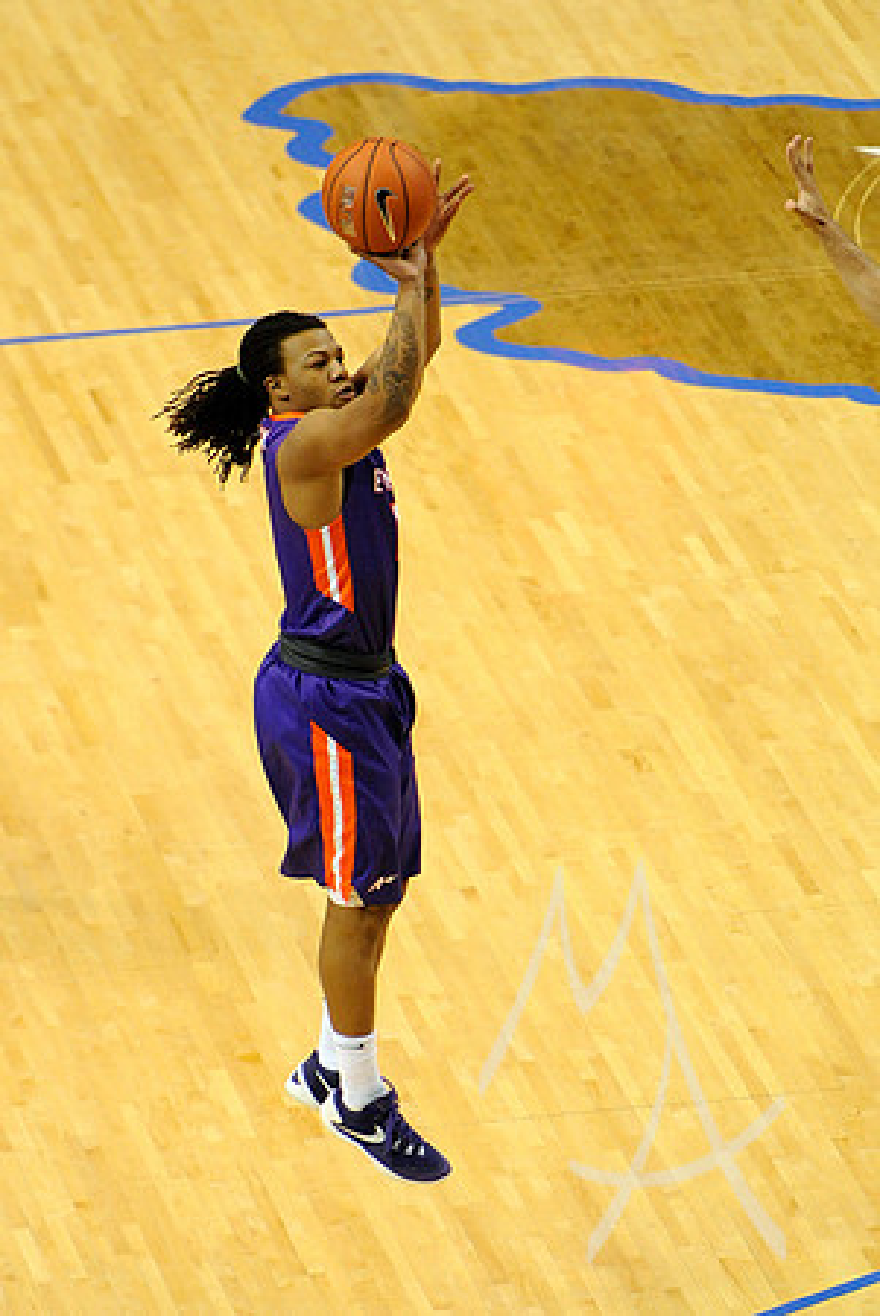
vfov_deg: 7.3
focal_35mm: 280
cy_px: 658
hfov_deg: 4.9
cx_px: 440
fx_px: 10242
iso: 3200
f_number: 4
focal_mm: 280
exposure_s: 1/800
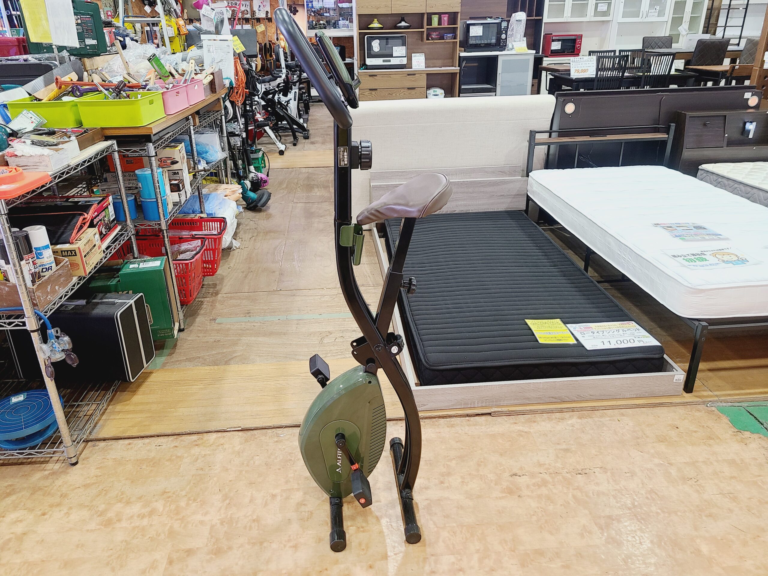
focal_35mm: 26
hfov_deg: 67.3
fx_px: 577
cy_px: 288
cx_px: 384
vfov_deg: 53.1
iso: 125
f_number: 1.8
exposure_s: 1/50
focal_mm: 5.4
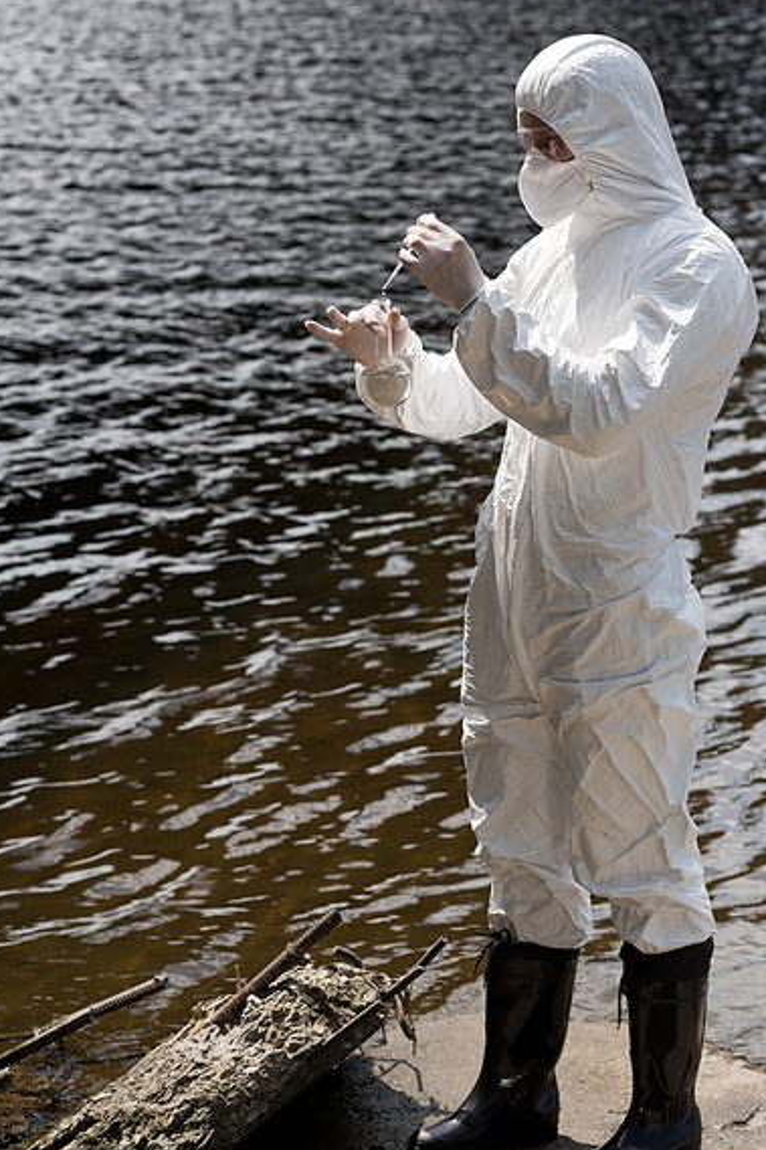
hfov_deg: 12.2
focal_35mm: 112
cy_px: 668
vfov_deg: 18.3
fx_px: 3577
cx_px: 463
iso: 320
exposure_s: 1/4000
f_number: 5
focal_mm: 85
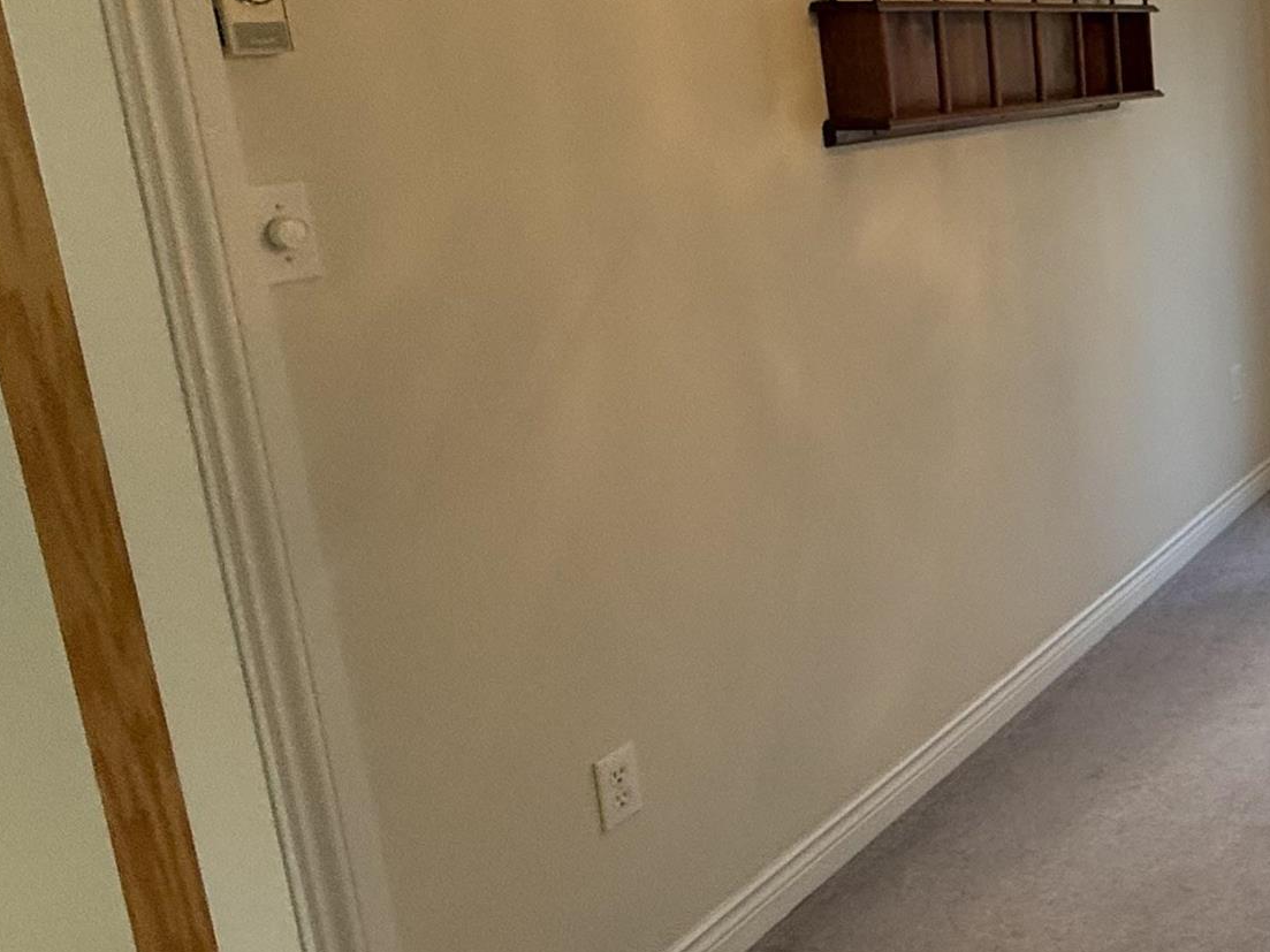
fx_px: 1431
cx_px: 1521
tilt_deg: -11.1
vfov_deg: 36.4
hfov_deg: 36.8
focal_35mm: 39
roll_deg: +0.1
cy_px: 305
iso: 250
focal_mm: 2.22
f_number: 2.2
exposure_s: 1/120
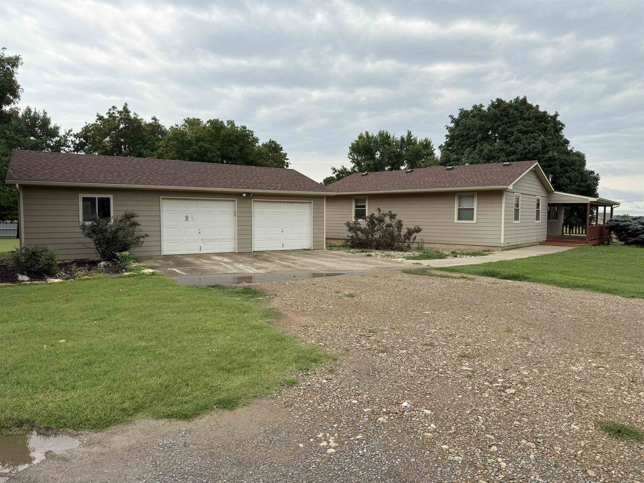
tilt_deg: -2.8
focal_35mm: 24
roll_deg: -0.4
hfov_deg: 71.6
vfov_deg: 56.8
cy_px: 242
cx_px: 322
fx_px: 446
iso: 80
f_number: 1.78
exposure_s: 1/2445
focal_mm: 6.76
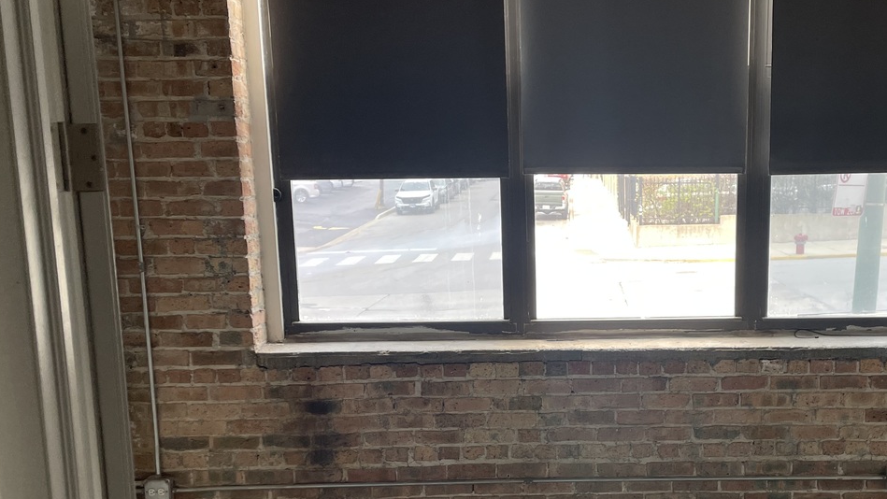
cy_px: 364
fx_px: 1011
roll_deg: +1.7
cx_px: 607
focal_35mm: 43
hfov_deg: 46.4
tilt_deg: -10.7
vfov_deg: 27.4
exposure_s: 1/121
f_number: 1.6
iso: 80
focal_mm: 4.2
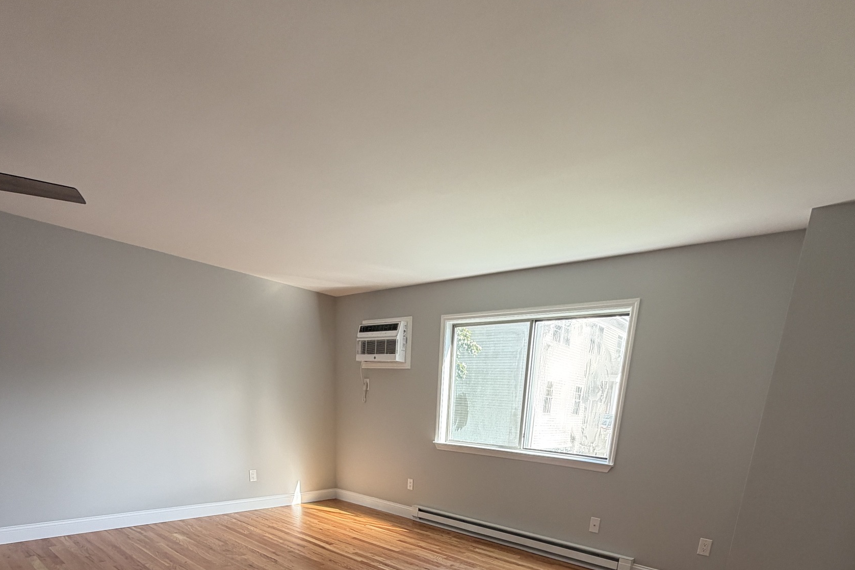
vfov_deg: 52.3
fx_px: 475
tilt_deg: -14.9
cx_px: 437
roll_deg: -3.9
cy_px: 540
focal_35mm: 20
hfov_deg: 84.0
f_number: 2.2
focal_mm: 2.22
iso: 125
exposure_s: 1/121
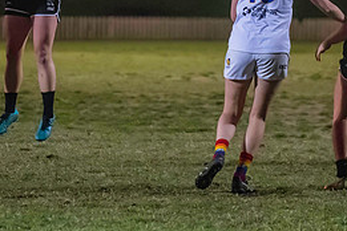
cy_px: 12
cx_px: 174
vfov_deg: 2.9
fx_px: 4501
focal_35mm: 467
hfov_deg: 4.4
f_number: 2.8
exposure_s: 1/1250
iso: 10000
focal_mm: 120
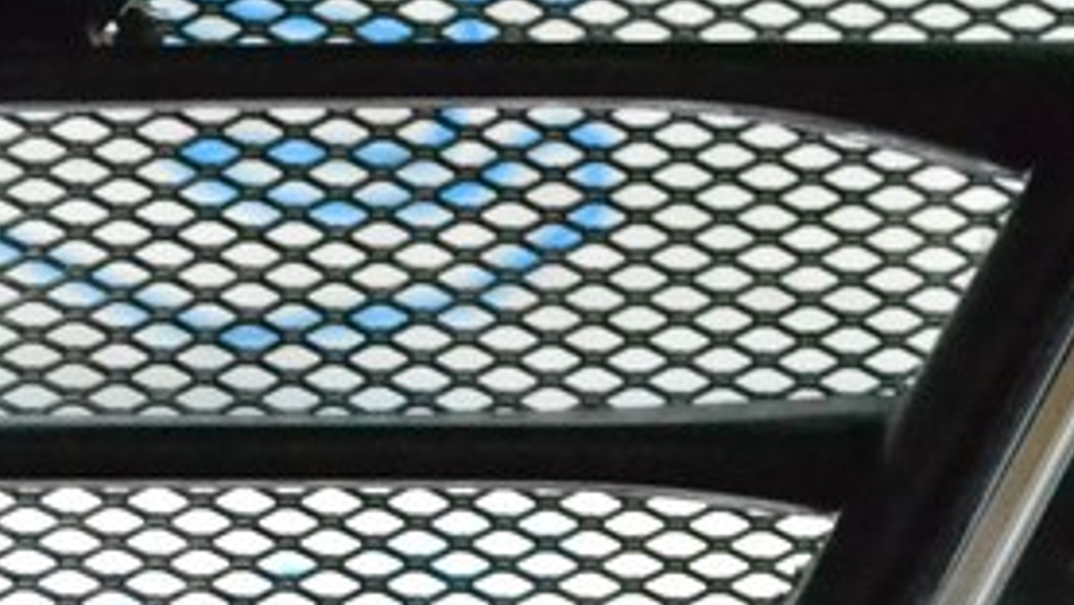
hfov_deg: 11.1
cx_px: 1586
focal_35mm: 186
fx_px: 5298
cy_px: 83
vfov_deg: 6.5
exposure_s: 1/400
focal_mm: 32
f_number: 4.8
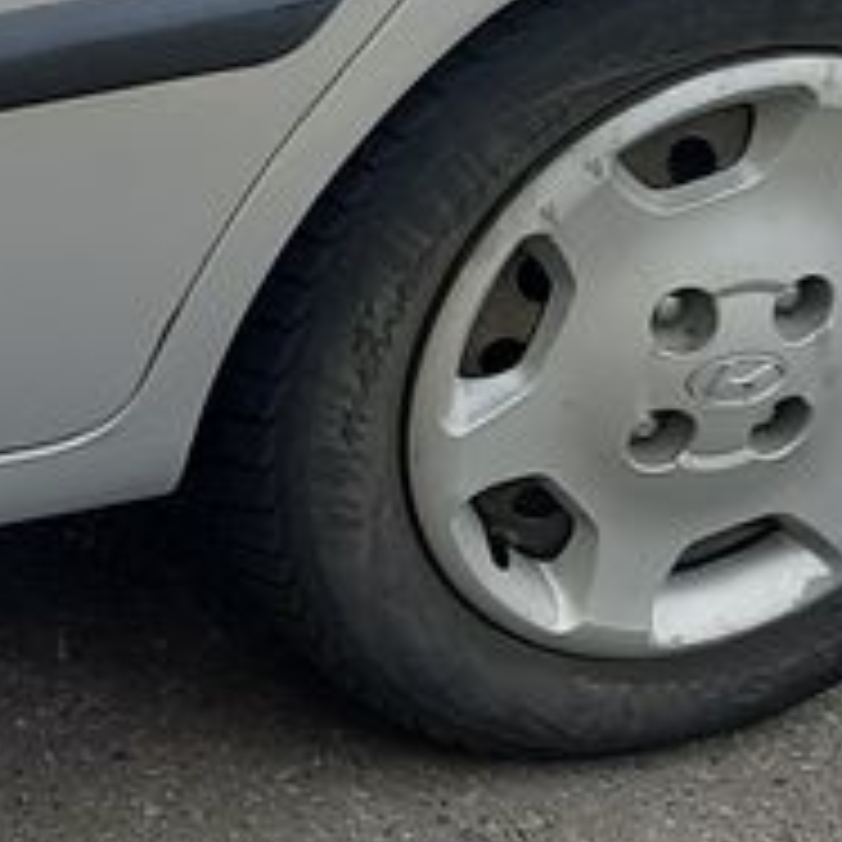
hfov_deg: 11.0
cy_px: -594
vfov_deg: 11.5
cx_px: -914
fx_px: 3908
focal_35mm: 142
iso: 20
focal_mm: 4.6
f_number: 2
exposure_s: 1/249
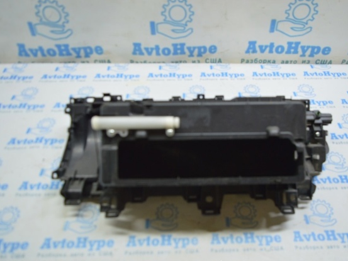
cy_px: 133
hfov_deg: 59.8
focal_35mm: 30
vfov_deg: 46.8
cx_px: 192
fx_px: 302
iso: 400
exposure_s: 1/60
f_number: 3.5
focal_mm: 18
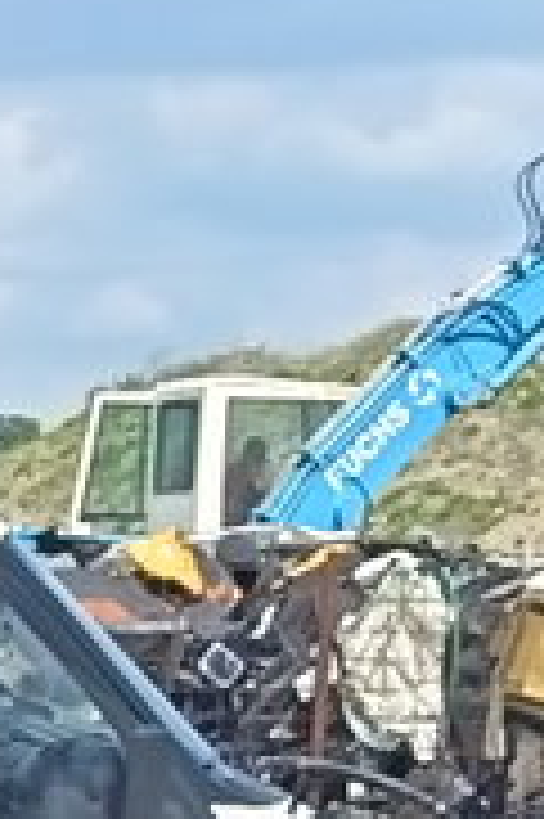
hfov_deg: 6.0
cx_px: -742
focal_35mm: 220
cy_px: 2128
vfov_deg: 8.4
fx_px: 4996
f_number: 1.75
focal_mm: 5.25
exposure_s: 1/467
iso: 100
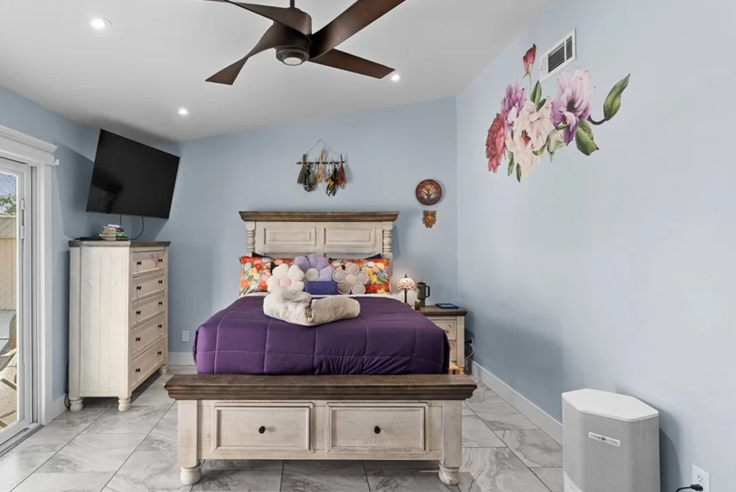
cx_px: 315
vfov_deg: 62.0
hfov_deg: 83.4
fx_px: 409
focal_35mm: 20
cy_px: 243
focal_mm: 17
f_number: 8
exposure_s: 1/10
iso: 400
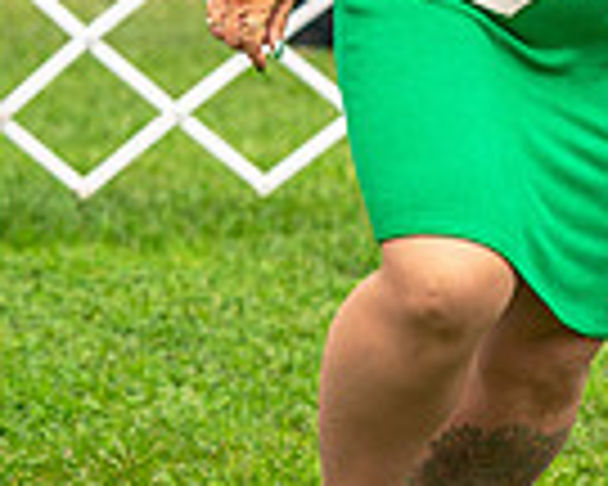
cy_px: -166
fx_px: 8169
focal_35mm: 454
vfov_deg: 3.4
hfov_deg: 4.2
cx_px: 930
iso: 400
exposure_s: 1/1250
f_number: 3.5
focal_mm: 97
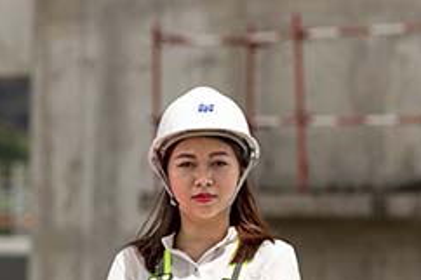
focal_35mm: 417
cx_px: -282
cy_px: 402
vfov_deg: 3.3
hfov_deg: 4.9
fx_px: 4873
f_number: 3.2
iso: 40
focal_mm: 105
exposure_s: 1/250
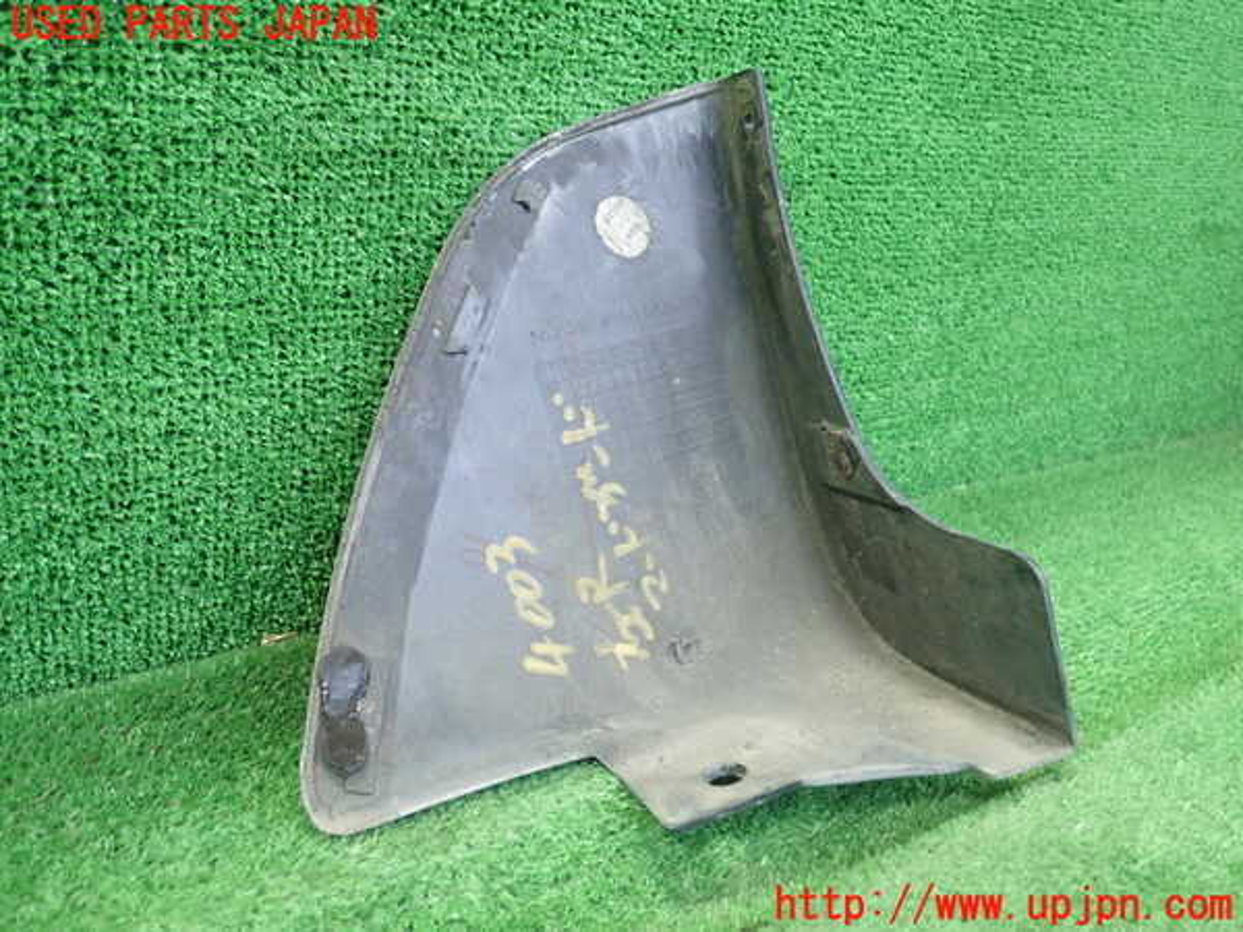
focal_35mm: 30
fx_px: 1077
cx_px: 622
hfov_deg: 60.0
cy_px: 466
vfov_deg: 46.8
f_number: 2.3
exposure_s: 1/125
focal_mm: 5.5
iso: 640
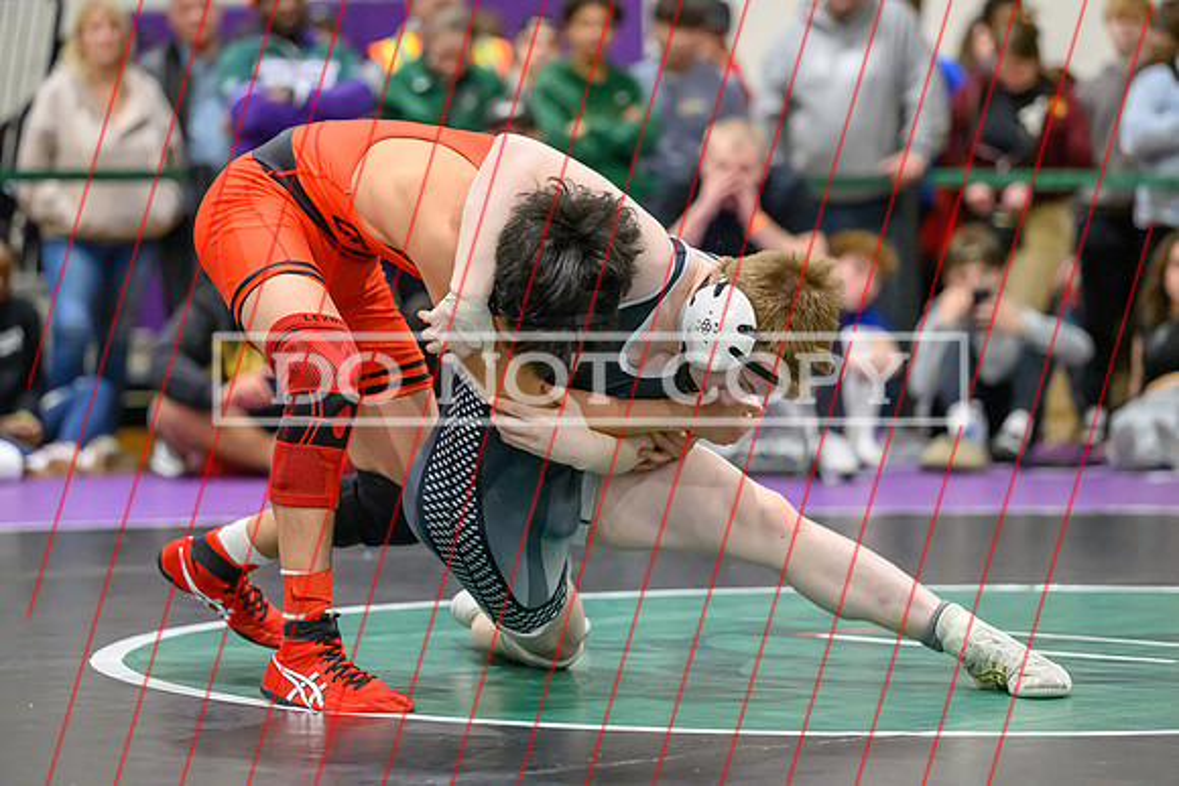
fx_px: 4750
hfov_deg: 14.1
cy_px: 311
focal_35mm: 145
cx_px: 535
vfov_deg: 9.5
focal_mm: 120
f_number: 2.8
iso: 14400
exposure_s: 1/800
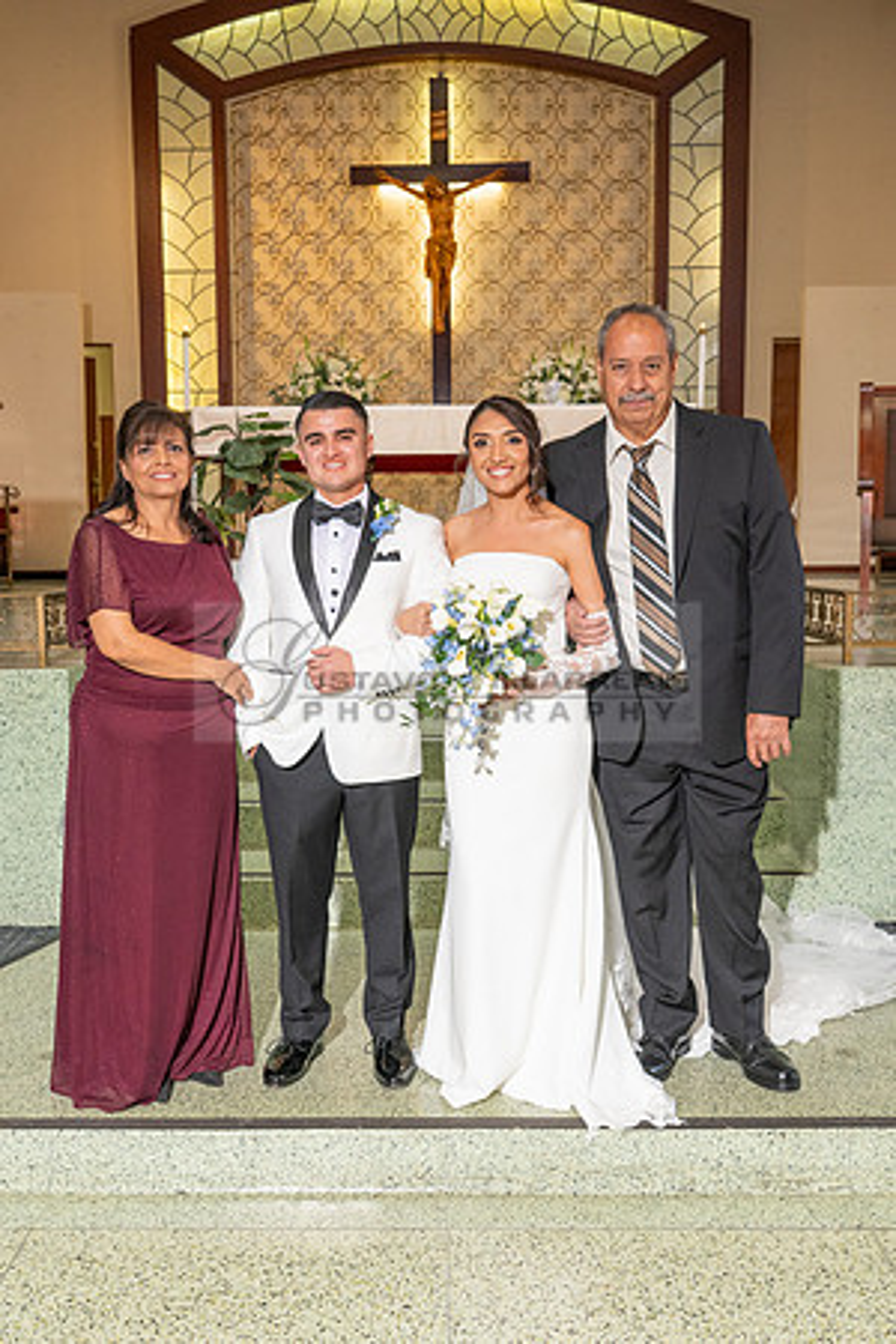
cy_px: 672
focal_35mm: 36
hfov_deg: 36.9
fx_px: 1344
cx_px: 430
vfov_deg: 53.1
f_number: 4
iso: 800
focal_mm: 24
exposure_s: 1/200
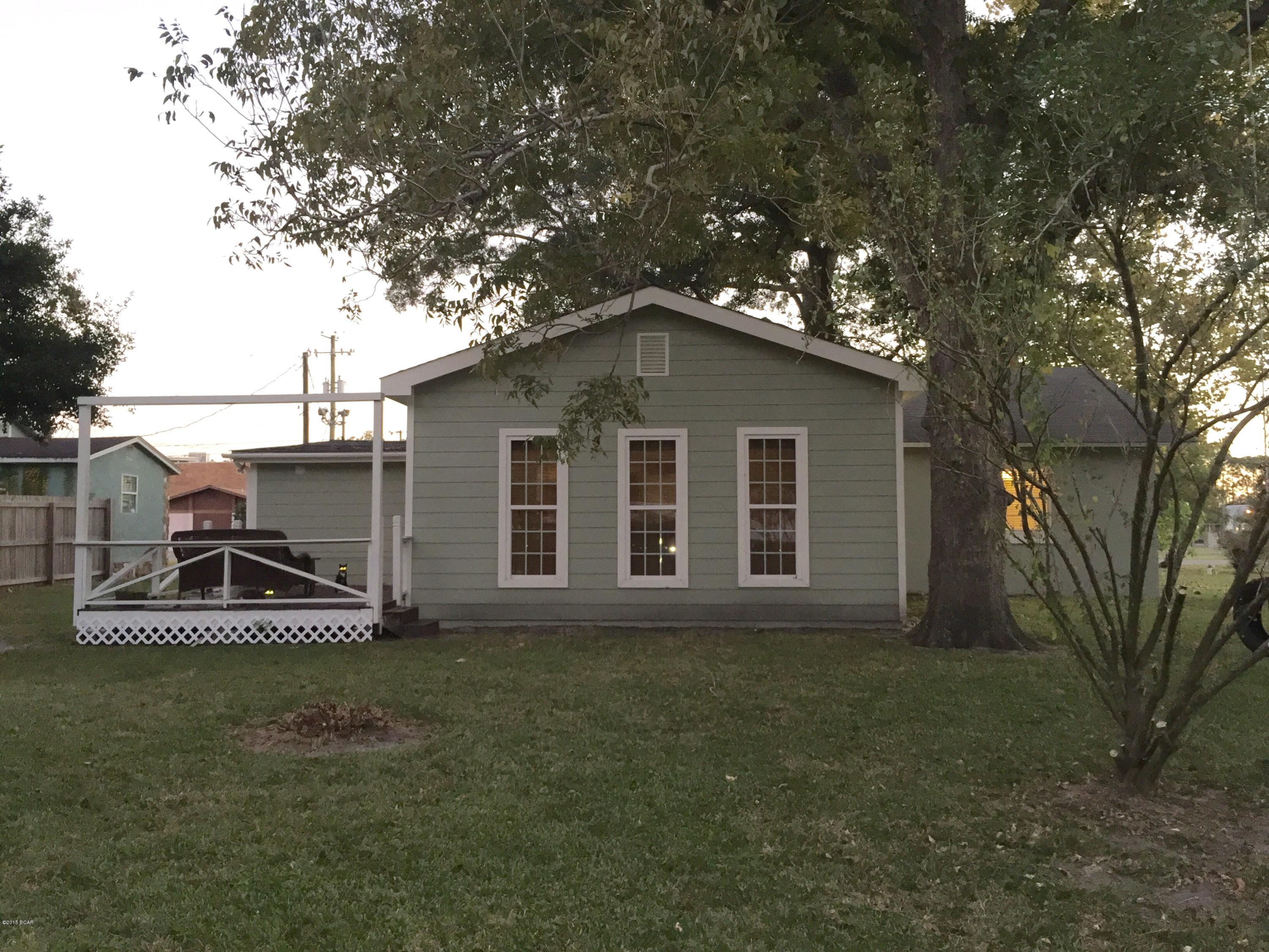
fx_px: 1063
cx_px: 634
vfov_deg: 48.2
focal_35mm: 29
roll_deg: -1.1
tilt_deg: +3.6
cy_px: 476
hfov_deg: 61.7
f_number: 2.2
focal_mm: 4.15
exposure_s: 1/24
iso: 125
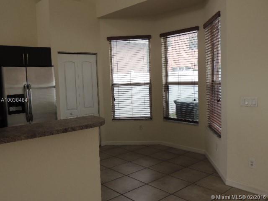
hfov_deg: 55.4
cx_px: 134
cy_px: 100
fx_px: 255
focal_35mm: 33
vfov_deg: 42.9
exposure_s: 1/100
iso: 100
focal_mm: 5.8
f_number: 3.2
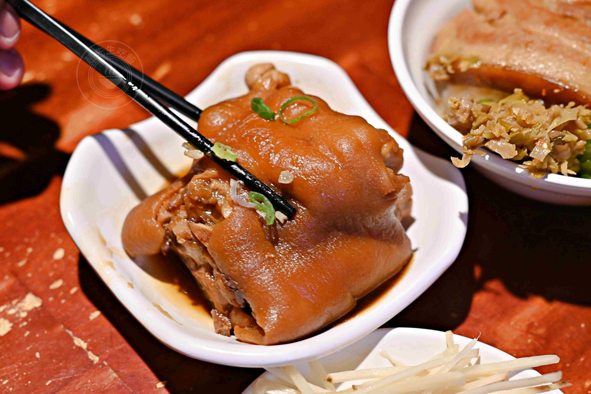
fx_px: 1231
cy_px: 197
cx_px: 296
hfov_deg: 27.0
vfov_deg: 18.2
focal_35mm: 75
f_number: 3.2
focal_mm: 50
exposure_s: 1/200
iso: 560
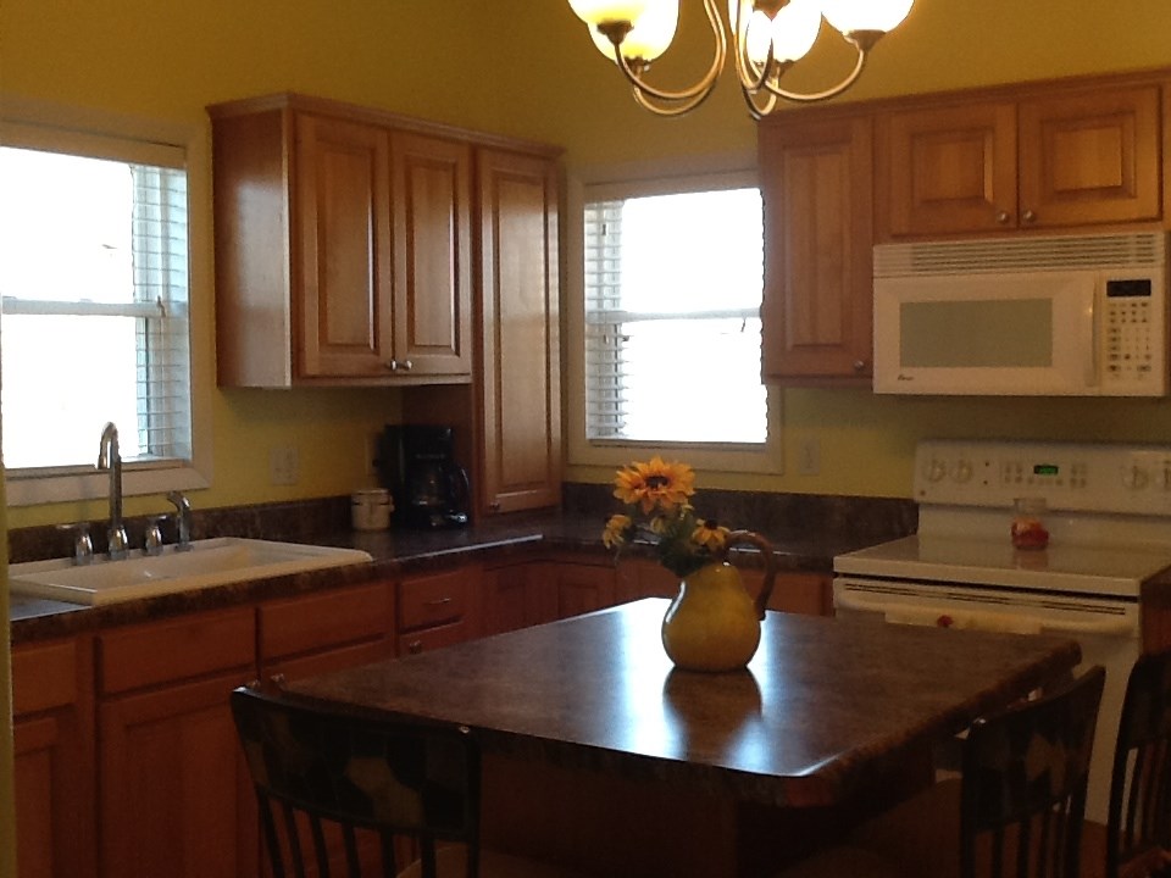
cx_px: 586
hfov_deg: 42.9
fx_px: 1488
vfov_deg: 32.9
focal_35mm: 44
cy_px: 439
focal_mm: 2.03
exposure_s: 1/40
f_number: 2.4
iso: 50
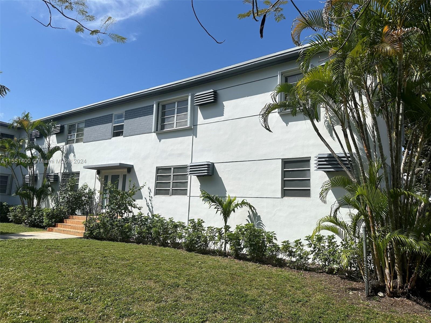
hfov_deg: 71.6
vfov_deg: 56.8
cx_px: 216
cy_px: 162
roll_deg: -2.4
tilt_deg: +9.2
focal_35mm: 24
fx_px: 299
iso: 80
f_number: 1.78
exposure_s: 1/8929
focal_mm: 6.86
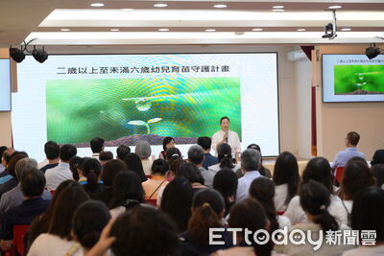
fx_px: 864
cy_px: 128
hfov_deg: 25.1
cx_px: 192
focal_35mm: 81
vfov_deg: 16.9
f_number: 5
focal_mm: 81
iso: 1250
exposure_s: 1/160
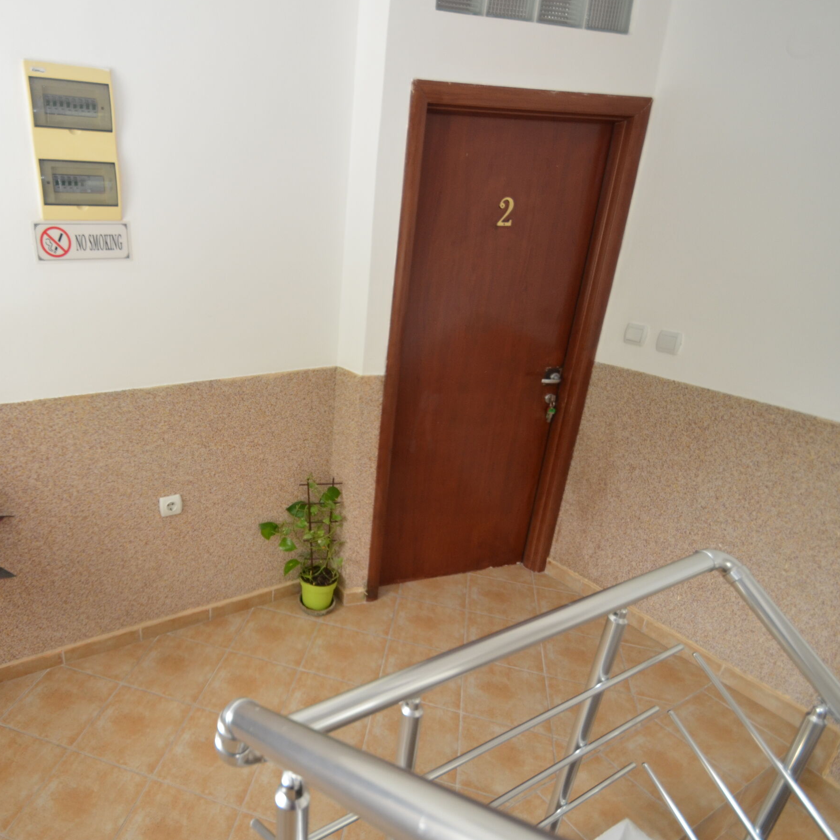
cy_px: 435
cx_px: 281
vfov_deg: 74.8
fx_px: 549
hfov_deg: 72.6
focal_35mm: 20
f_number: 4
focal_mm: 10
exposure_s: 1/60
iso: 500
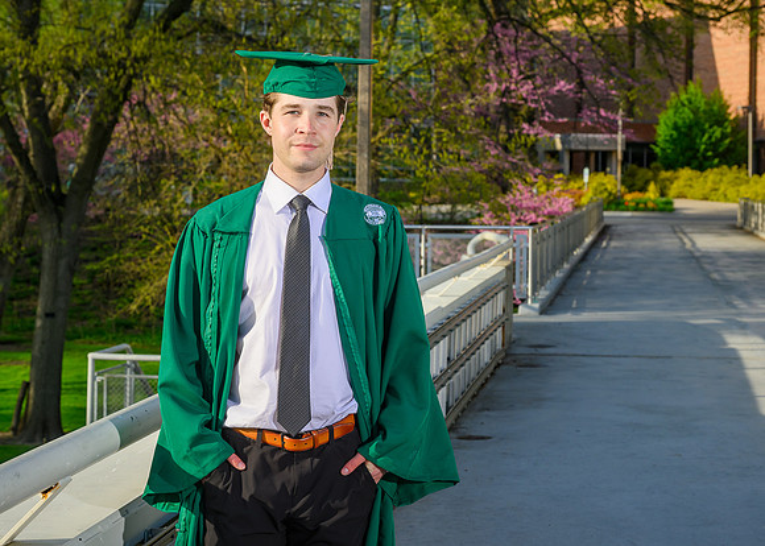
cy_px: 236
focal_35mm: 76
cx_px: 367
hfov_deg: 26.1
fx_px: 1647
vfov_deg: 18.8
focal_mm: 63
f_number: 7.1
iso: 100
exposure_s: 1/250
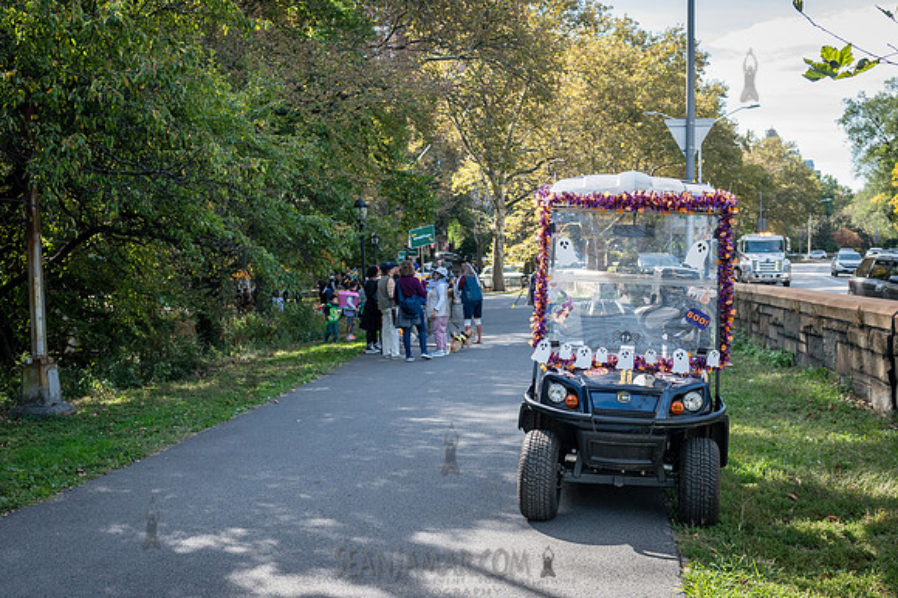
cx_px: 411
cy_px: 355
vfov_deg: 31.4
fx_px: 1060
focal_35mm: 43
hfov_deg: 45.9
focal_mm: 35
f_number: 5
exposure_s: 1/1250
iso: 1000
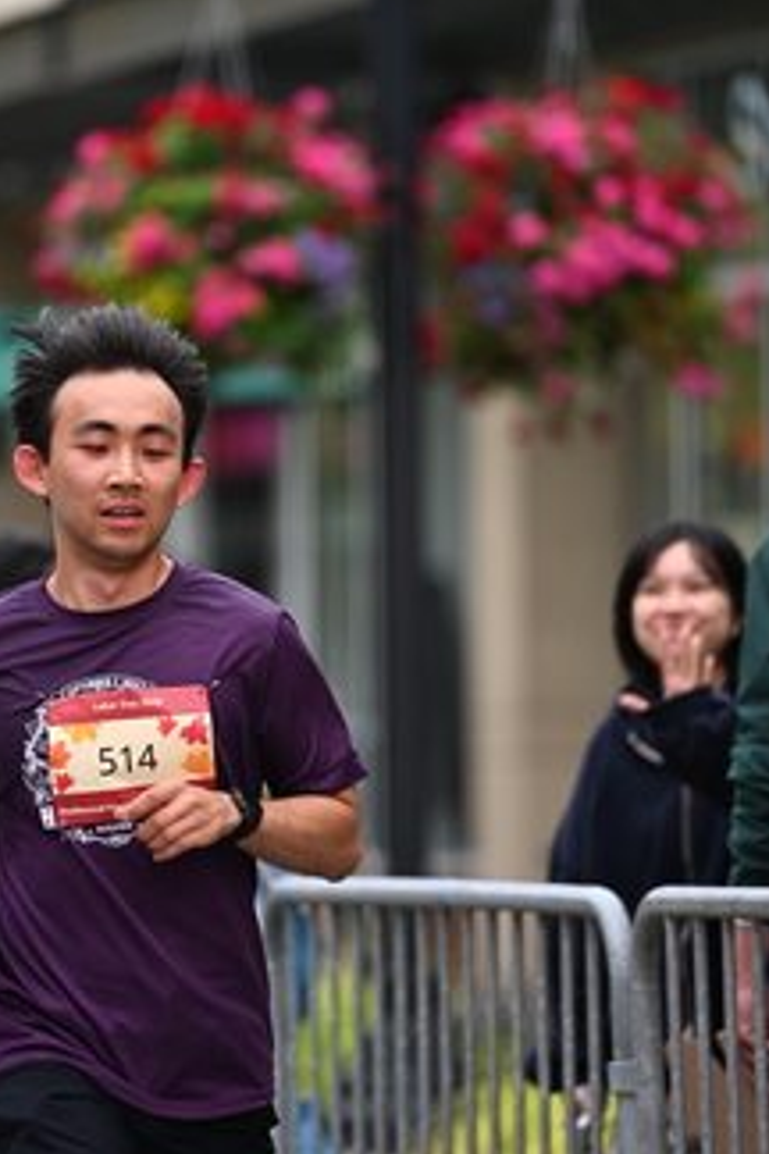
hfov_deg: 4.0
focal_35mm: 340
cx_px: 237
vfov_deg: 6.1
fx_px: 10893
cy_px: 545
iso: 640
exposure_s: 1/2000
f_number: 2.8
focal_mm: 200
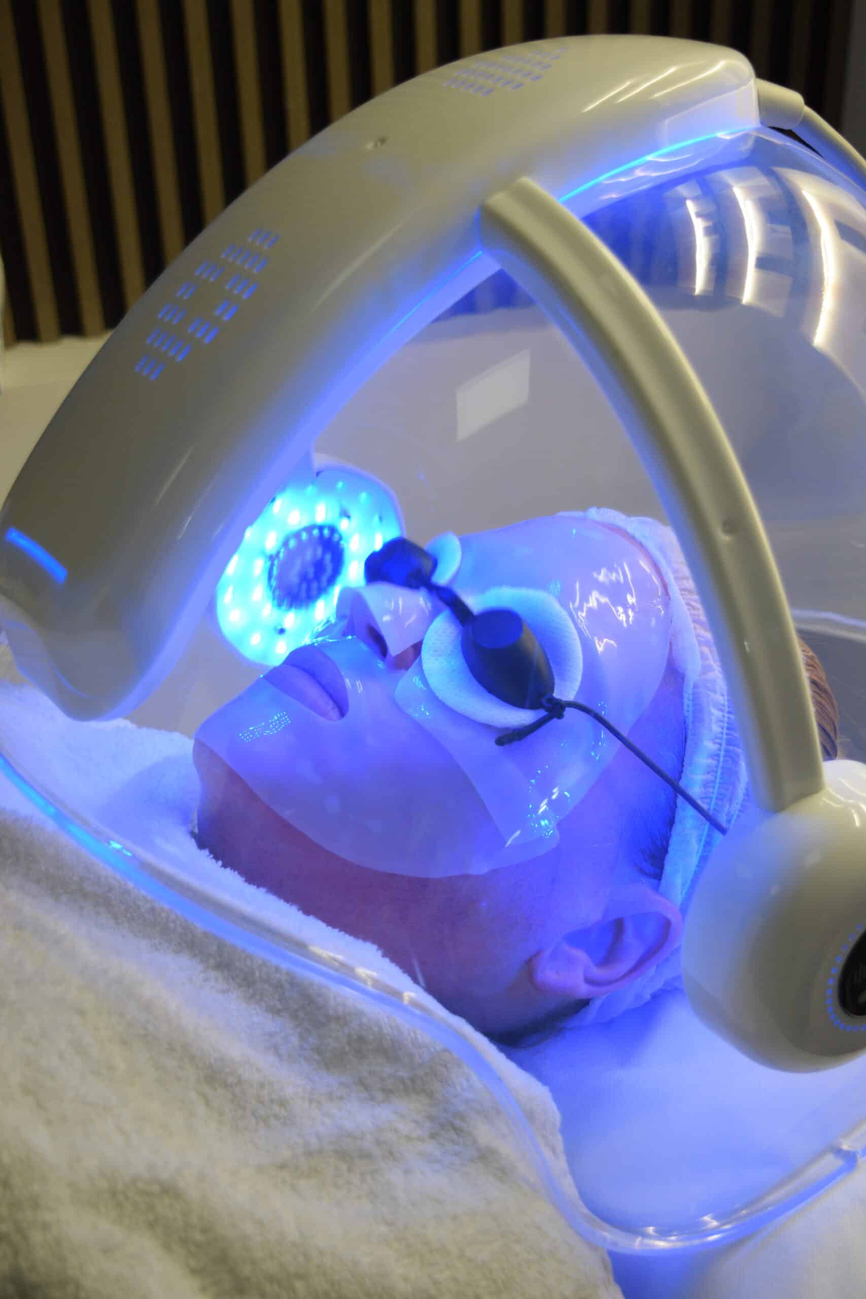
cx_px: 433
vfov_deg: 38.9
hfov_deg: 26.5
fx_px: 1840
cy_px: 650
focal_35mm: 51
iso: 450
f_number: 4.5
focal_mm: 34
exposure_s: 1/60
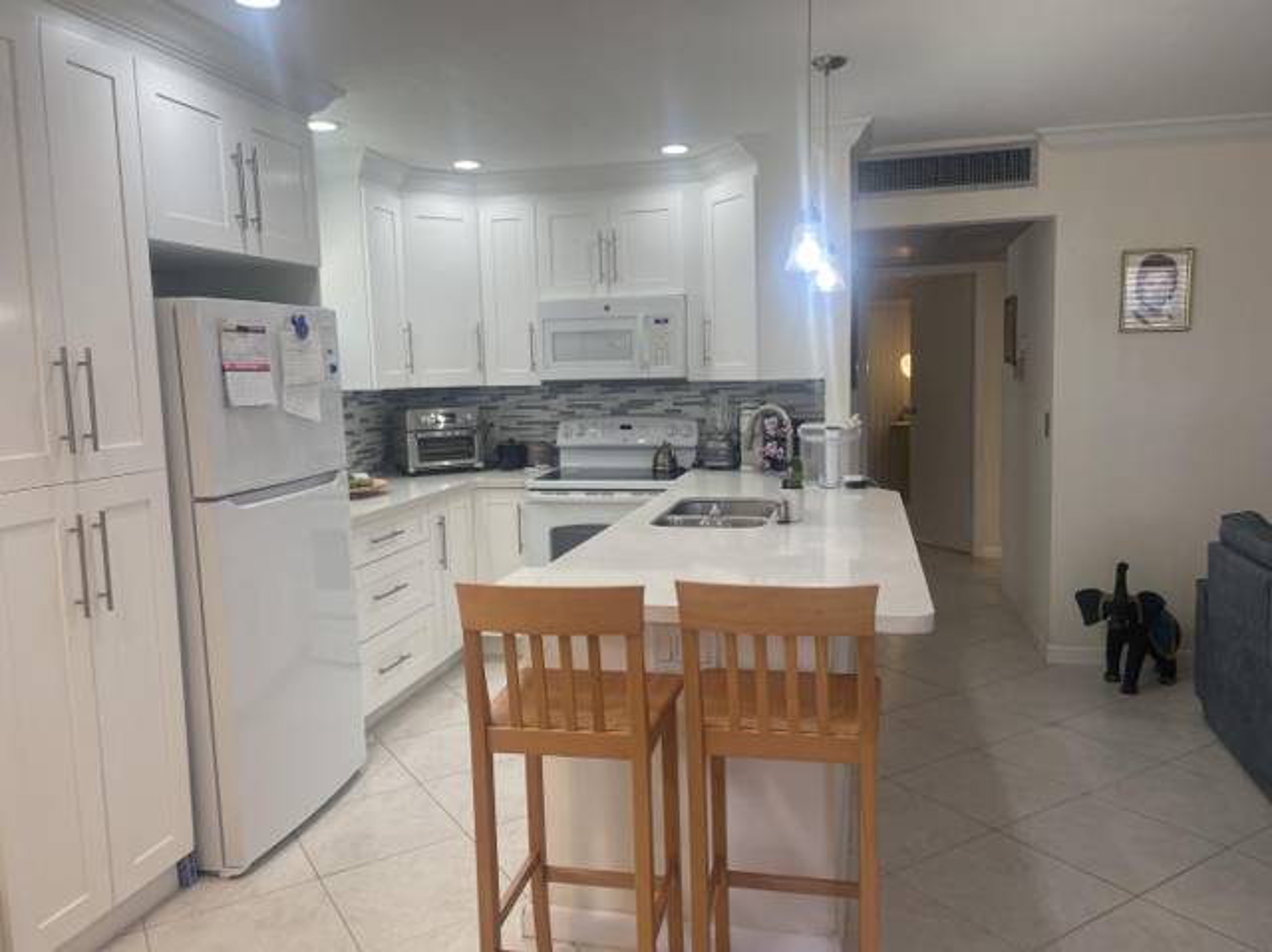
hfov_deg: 67.3
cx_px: 636
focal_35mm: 26
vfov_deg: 53.0
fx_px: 955
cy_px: 476
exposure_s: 1/120
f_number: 1.6
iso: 50
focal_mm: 4.2
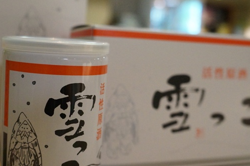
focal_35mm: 49
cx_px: 96
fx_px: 340
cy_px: 93
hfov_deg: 40.1
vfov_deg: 27.4
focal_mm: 20
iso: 3200
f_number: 4
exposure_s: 1/160
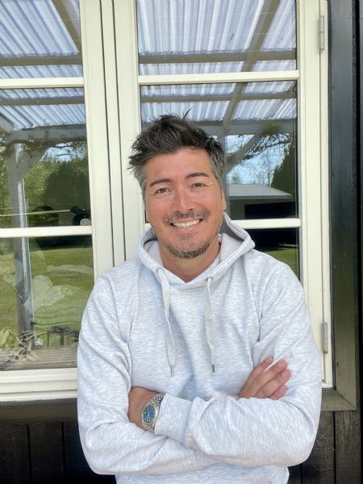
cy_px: 242
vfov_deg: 60.0
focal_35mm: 30
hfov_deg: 46.8
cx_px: 182
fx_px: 419
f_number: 2.2
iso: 32
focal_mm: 2.71
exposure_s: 1/462
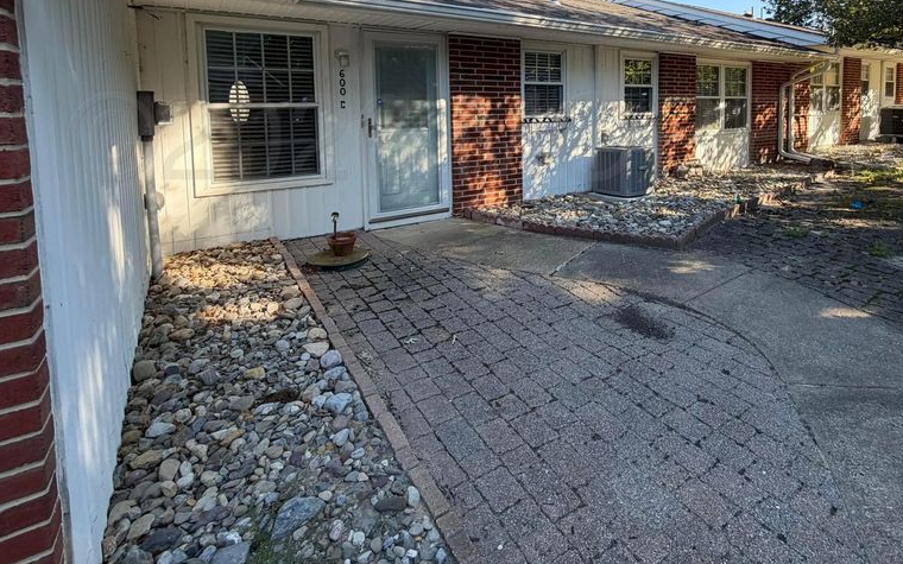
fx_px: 492
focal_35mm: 20
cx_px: 554
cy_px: 137
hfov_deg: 83.7
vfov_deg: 56.5
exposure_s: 1/274
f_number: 2.2
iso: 50
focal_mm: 2.22
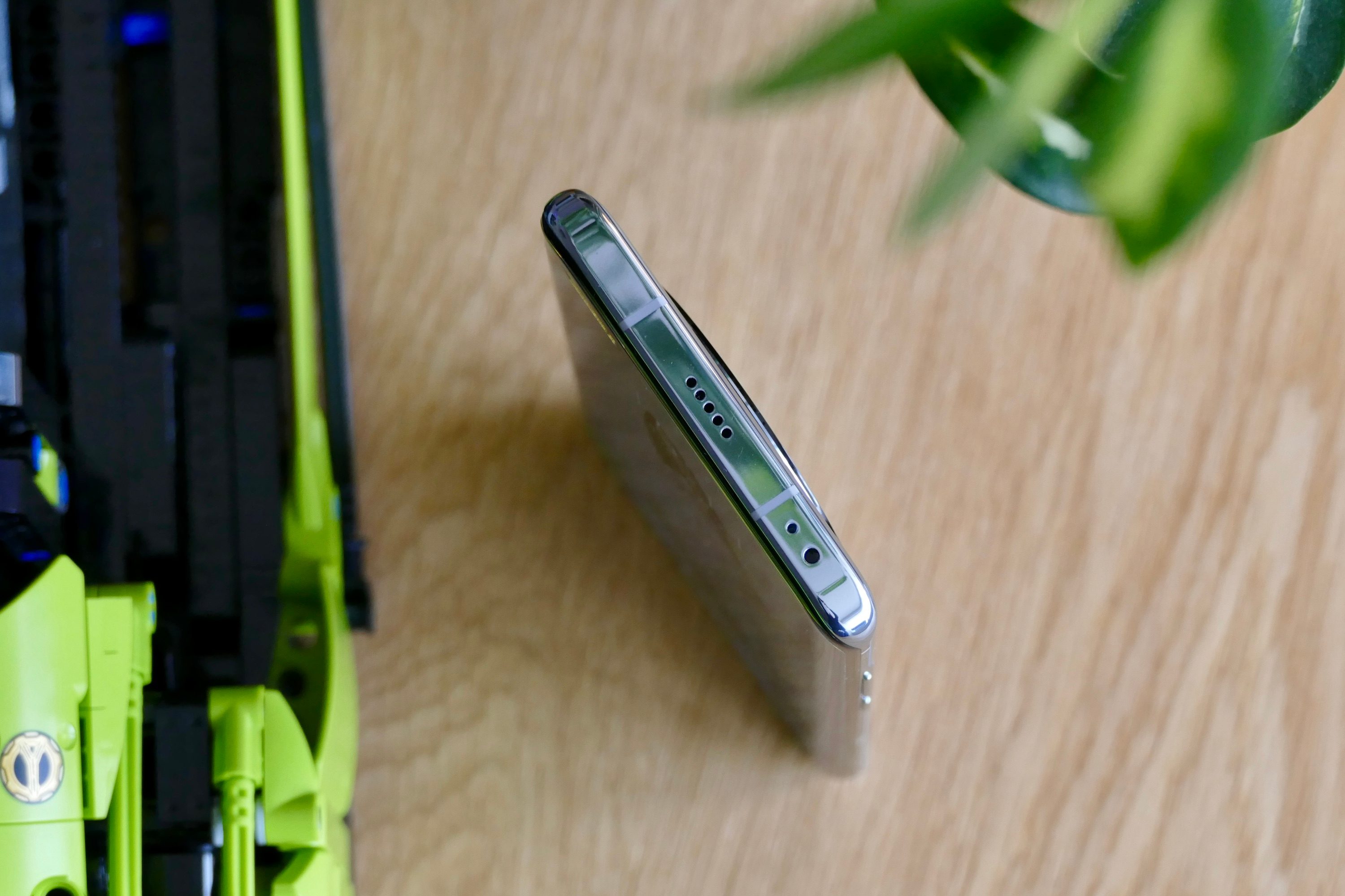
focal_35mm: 160
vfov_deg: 8.6
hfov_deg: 12.8
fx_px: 5977
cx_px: 672
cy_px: 448
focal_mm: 58.01
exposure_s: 1/100
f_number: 4.5
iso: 640
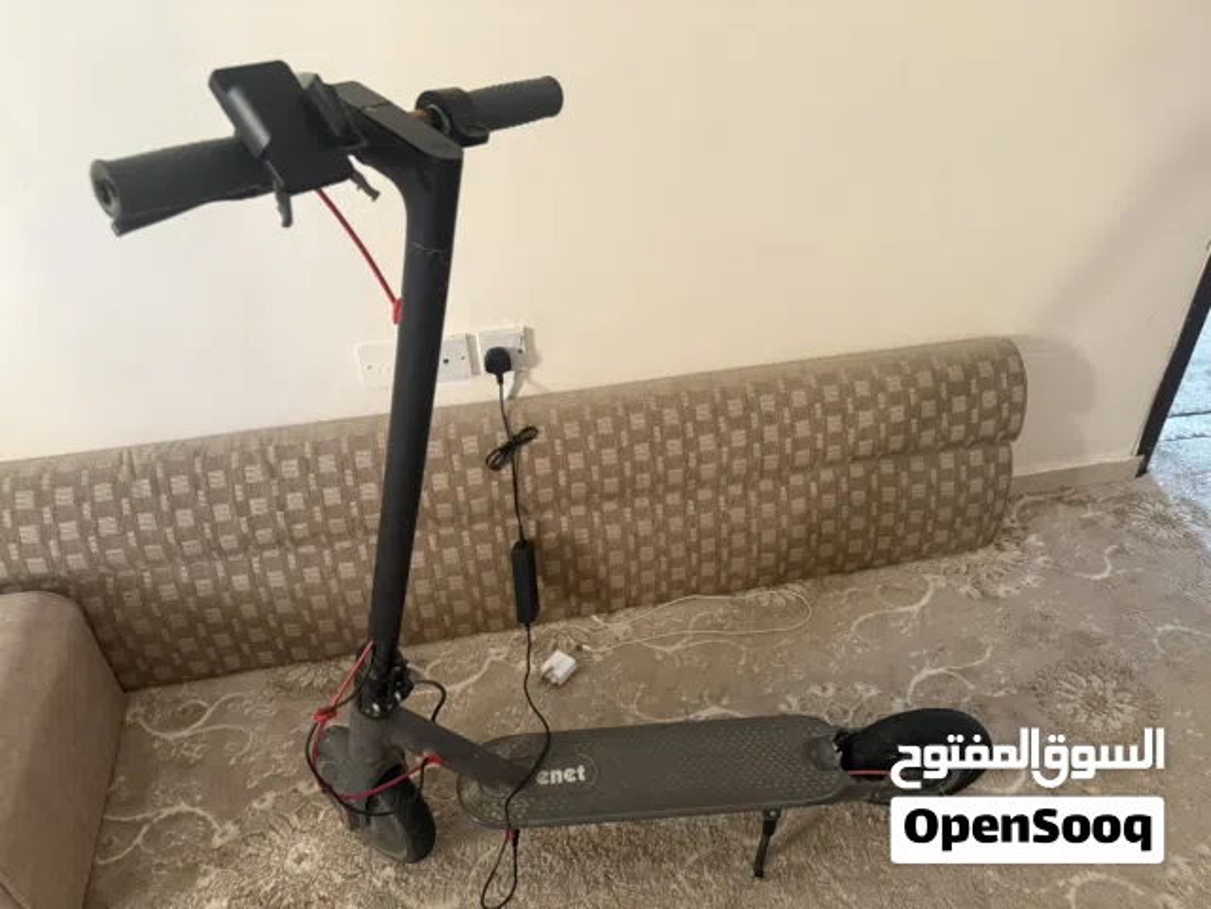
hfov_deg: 71.6
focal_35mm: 24
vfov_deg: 56.8
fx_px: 840
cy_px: 454
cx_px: 606
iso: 800
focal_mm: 6.76
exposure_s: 1/60
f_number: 1.78
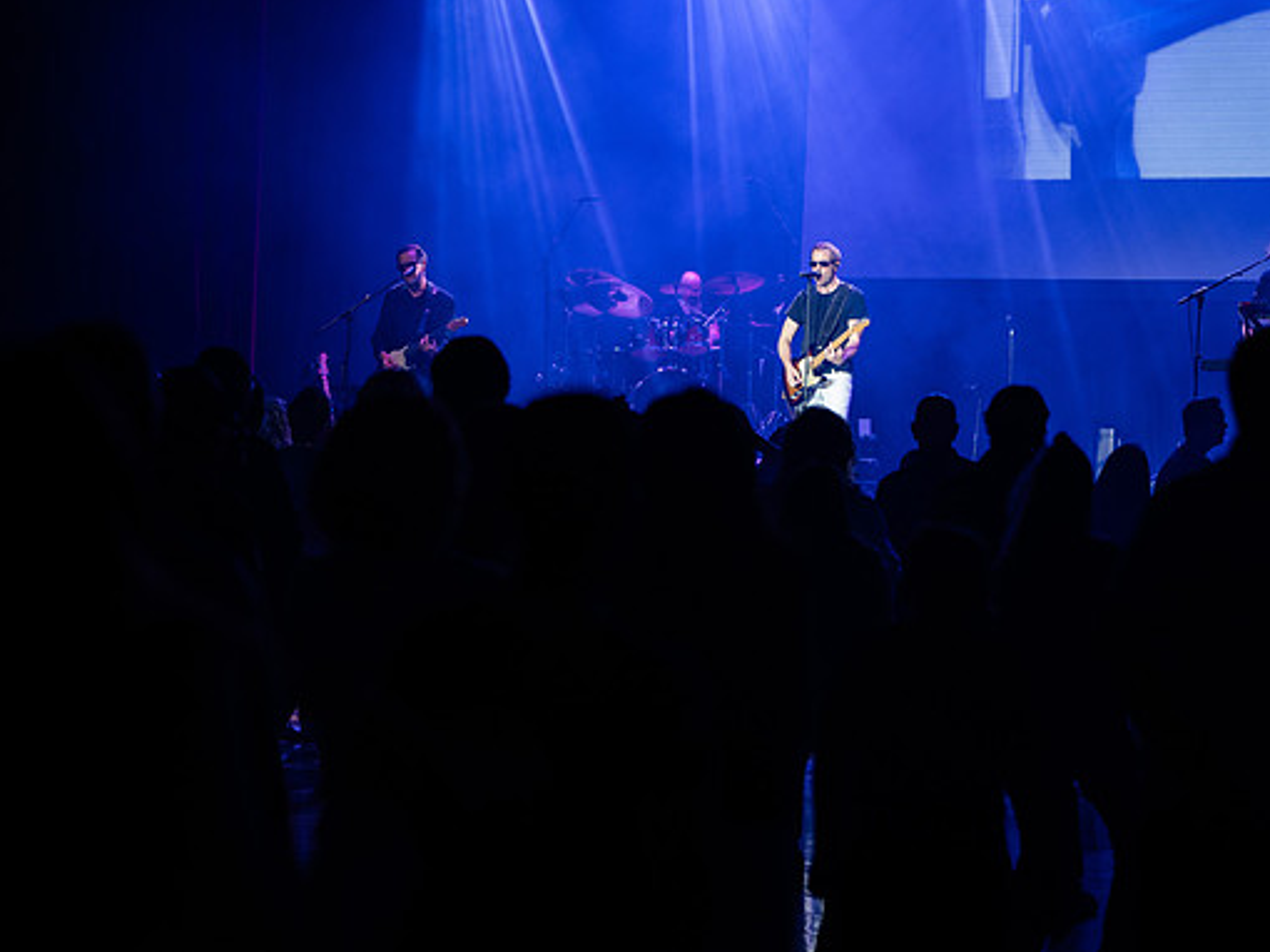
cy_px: 475
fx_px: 3410
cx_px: 697
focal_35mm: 93
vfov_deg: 15.9
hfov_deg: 21.1
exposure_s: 1/200
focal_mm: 85
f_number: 2.8
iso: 800
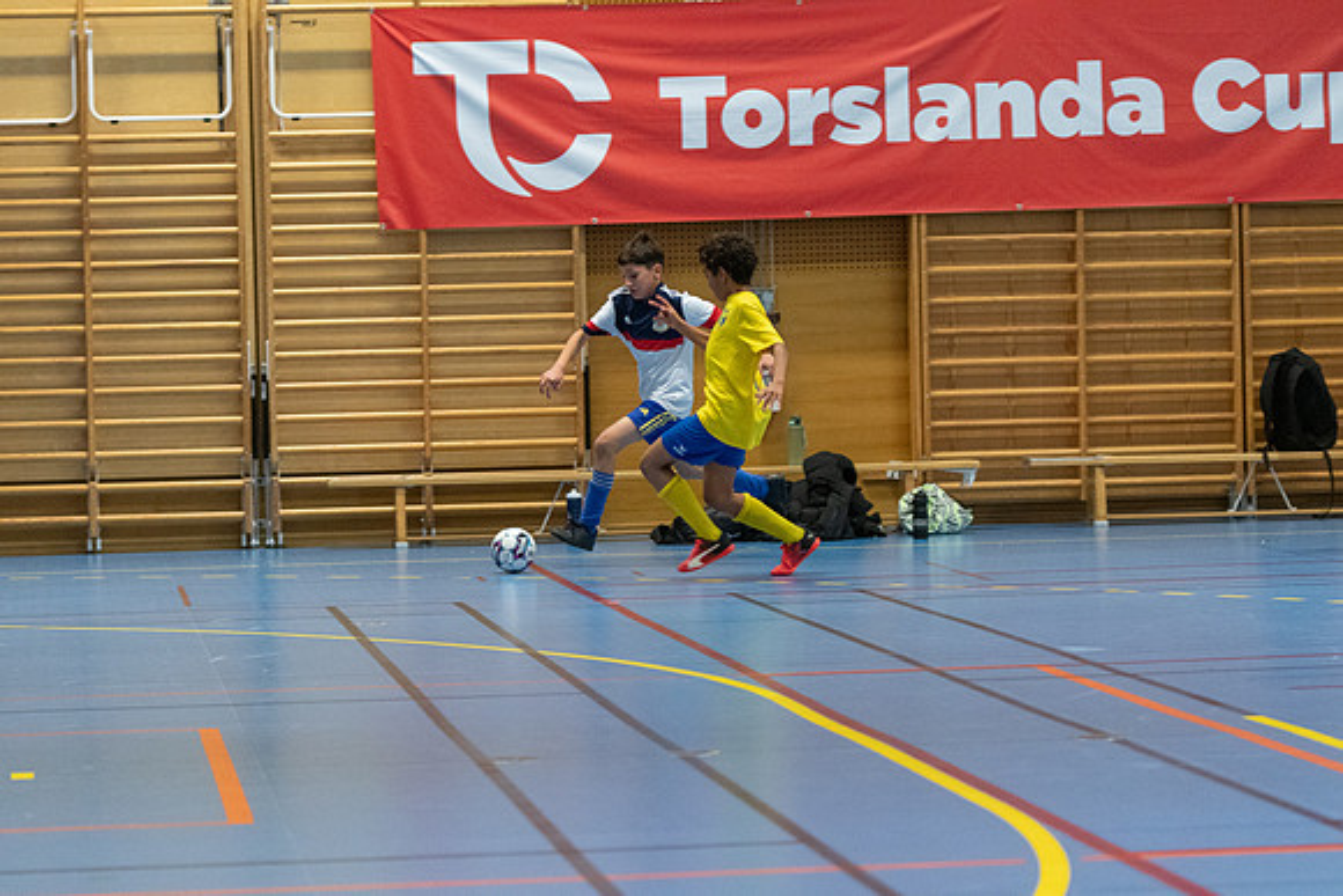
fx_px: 4813
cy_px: 448
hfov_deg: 15.9
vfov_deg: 10.6
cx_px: 672
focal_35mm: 129
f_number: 2.8
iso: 2200
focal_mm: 86
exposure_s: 1/500
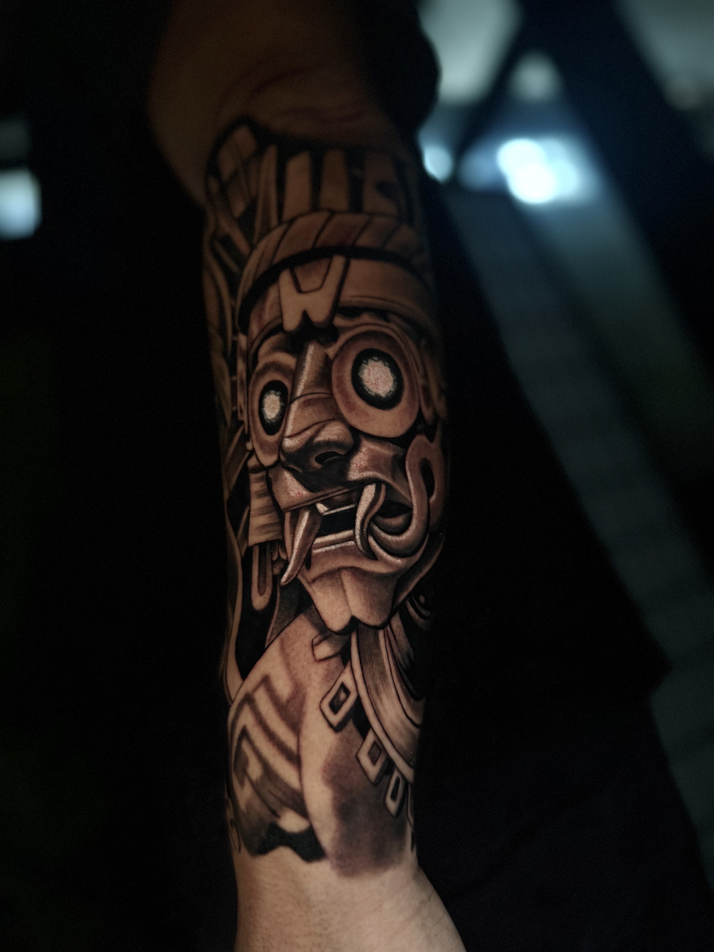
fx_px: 660
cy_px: 476
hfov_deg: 56.8
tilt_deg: +13.6
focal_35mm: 24
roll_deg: +20.3
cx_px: 357
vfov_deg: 71.6
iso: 320
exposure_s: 1/60
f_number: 1.78
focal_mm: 6.76
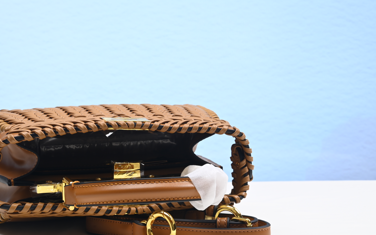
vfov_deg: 19.9
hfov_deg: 31.3
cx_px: 130
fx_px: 666
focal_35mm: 65
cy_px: 63
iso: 100
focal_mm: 43
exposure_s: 1/2
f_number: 16
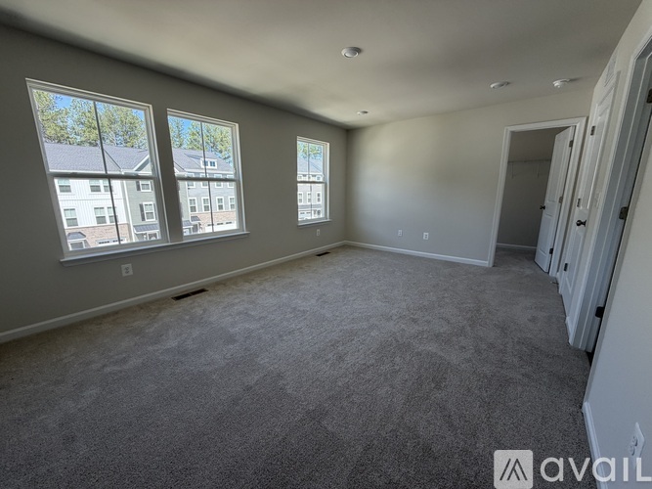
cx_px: 326
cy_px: 244
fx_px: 264
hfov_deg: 102.1
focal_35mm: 14
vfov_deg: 85.7
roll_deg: -0.4
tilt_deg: -11.6
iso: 64
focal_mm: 2.22
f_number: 2.2
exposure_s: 1/121
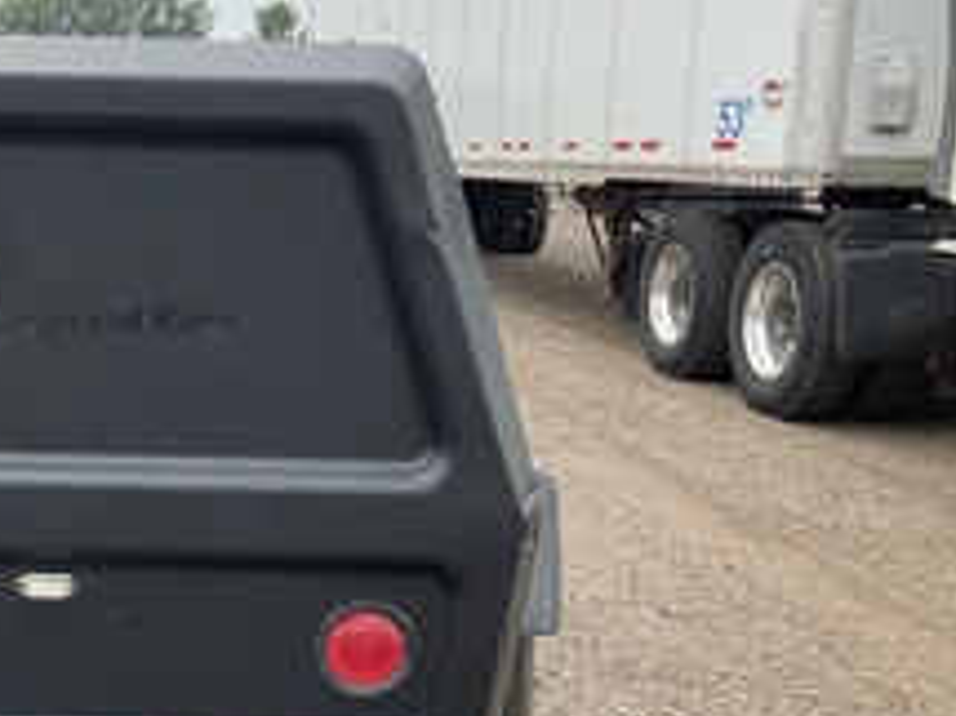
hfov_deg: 33.8
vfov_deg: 26.9
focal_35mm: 54
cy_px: 449
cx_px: 107
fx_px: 1491
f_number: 1.8
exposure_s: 1/770
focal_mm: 3
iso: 25
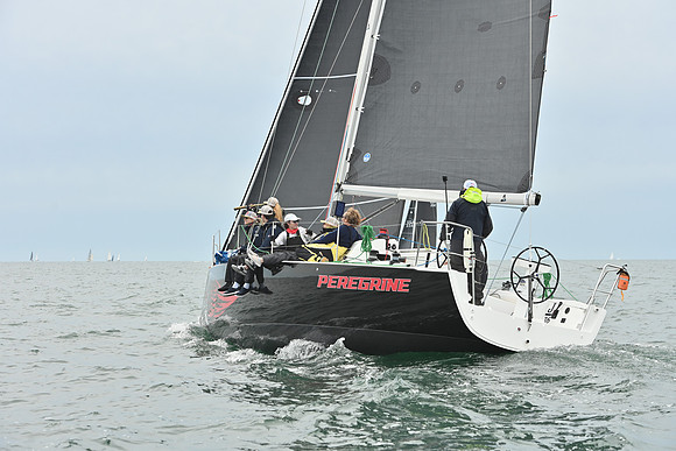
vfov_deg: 14.4
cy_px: 226
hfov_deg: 21.5
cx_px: 338
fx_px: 1784
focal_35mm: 95
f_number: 7.1
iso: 320
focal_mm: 95
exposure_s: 1/1250
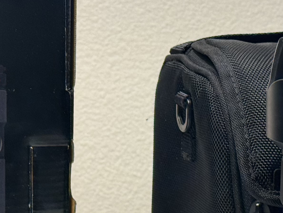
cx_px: 183
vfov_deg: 9.1
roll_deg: -1.9
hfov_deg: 12.1
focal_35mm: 163
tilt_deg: -9.8
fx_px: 1333
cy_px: 185
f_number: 1.78
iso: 64
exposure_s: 1/120
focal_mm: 6.76
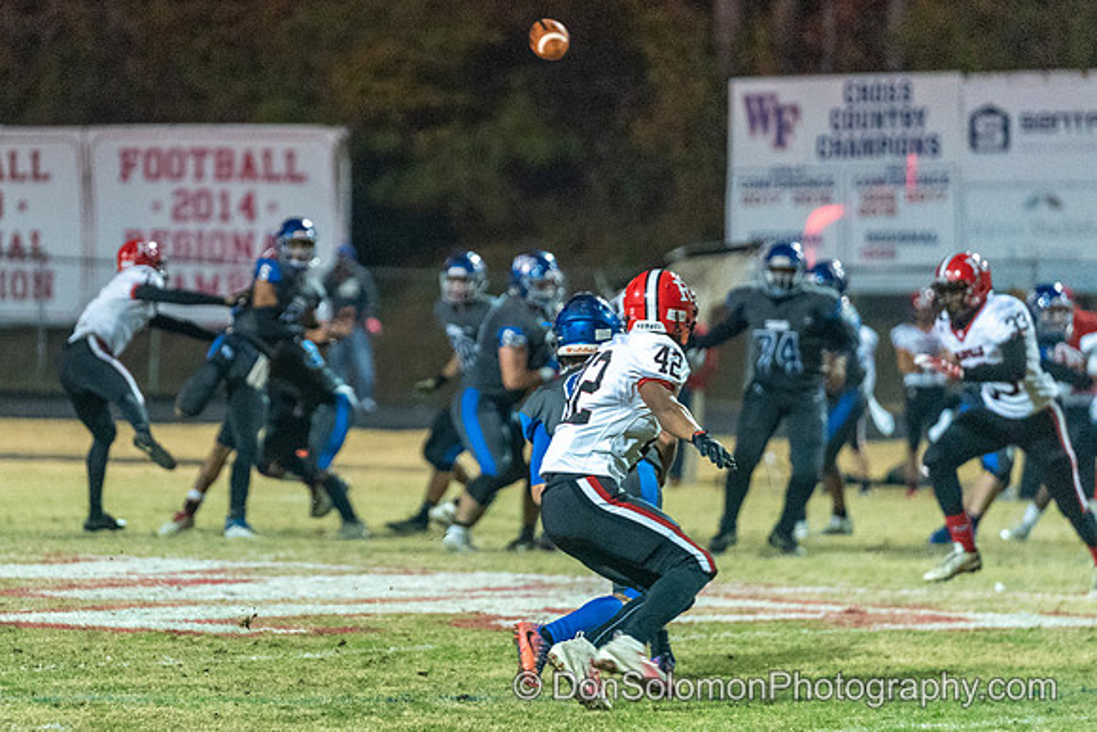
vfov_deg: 5.0
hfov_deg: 7.5
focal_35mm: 276
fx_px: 8401
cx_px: 341
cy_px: 279
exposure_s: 1/640
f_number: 2.8
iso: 8000
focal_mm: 200
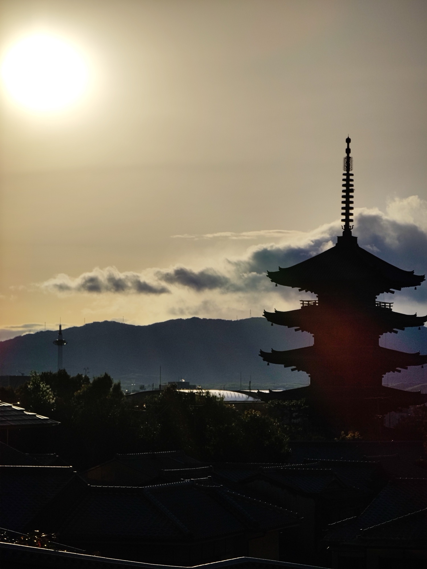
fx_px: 1974
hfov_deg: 12.3
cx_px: 214
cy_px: 284
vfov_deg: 16.4
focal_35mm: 120
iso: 50
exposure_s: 1/4918
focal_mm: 22
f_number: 4.1
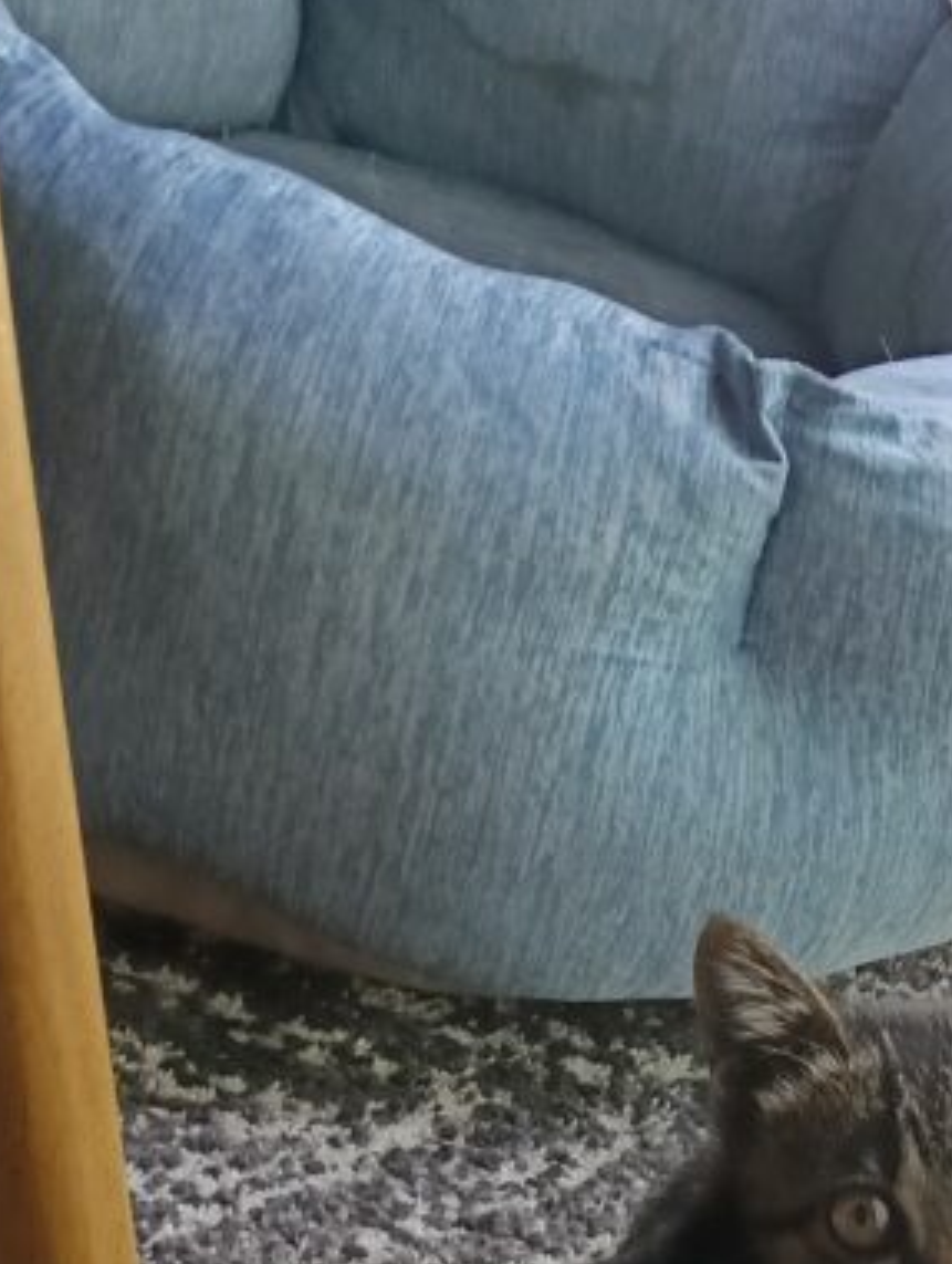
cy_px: 2024
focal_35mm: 94
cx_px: 1237
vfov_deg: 18.0
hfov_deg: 15.1
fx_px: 3437
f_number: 1.8
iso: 160
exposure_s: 1/33.3
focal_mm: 3.98
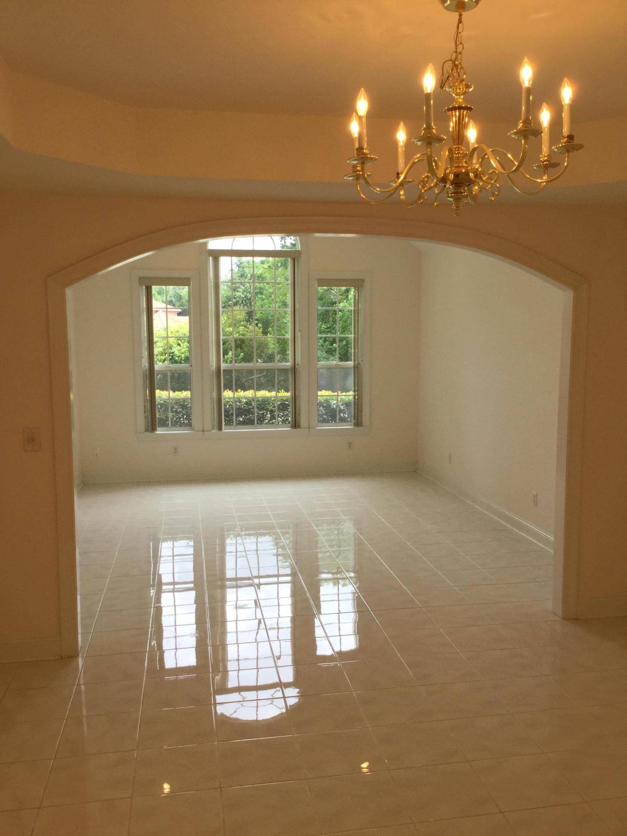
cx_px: 314
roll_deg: +1.4
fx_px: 749
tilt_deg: -7.3
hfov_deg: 45.4
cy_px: 418
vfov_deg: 58.4
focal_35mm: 31
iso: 32
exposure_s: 1/120
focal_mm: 3.3
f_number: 2.4
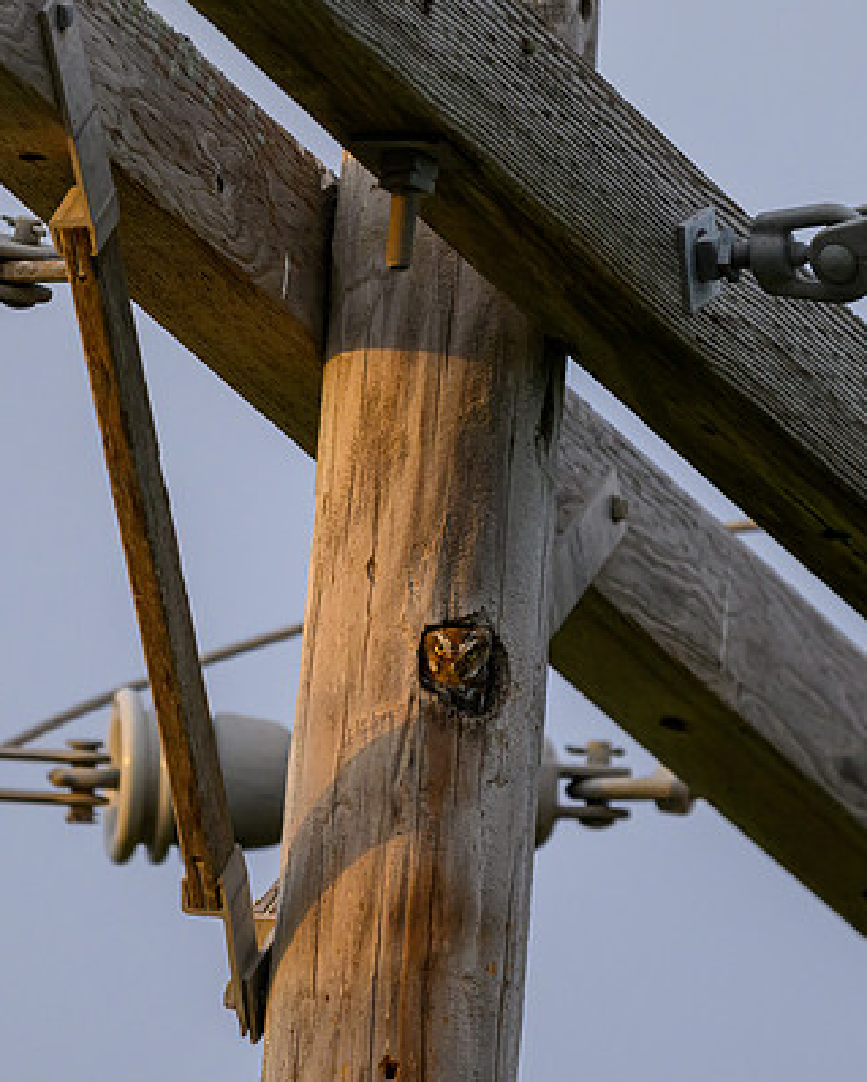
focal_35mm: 1075
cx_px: 489
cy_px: 455
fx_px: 34441
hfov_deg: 1.4
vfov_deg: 1.8
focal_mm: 600
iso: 2500
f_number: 6.3
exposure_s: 1/800
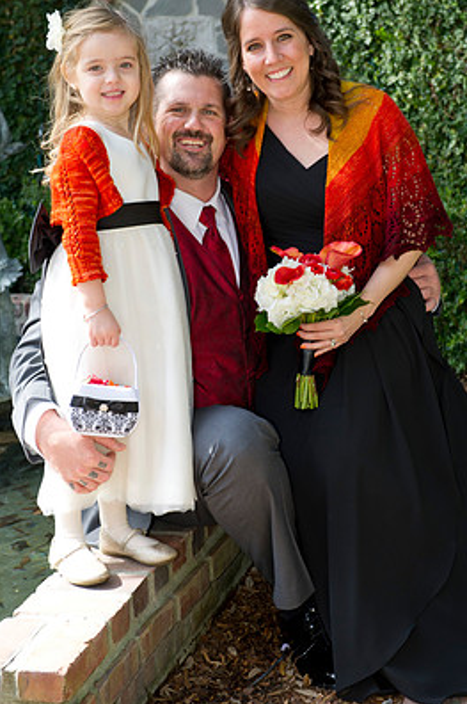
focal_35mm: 75
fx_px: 1463
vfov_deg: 27.0
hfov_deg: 18.1
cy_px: 313
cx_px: 249
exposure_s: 1/160
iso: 200
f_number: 5.6
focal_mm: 66
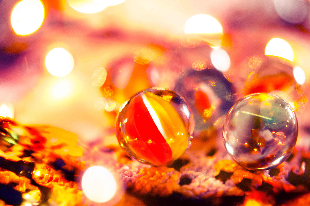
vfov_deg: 18.1
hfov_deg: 27.0
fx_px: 644
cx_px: 155
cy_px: 103
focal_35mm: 75
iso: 1250
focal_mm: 50
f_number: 1.8
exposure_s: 1/80
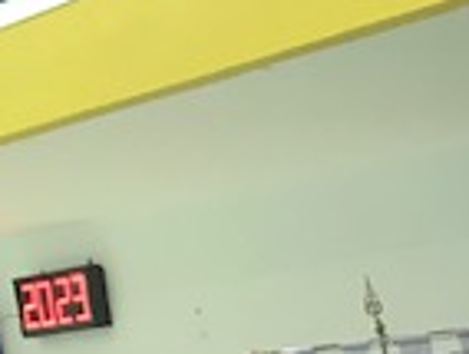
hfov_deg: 13.5
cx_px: 925
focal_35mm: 126
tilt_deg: -10.5
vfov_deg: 10.8
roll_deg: +5.3
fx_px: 1710
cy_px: 715
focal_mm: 3.99
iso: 32
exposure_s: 1/17
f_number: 1.8
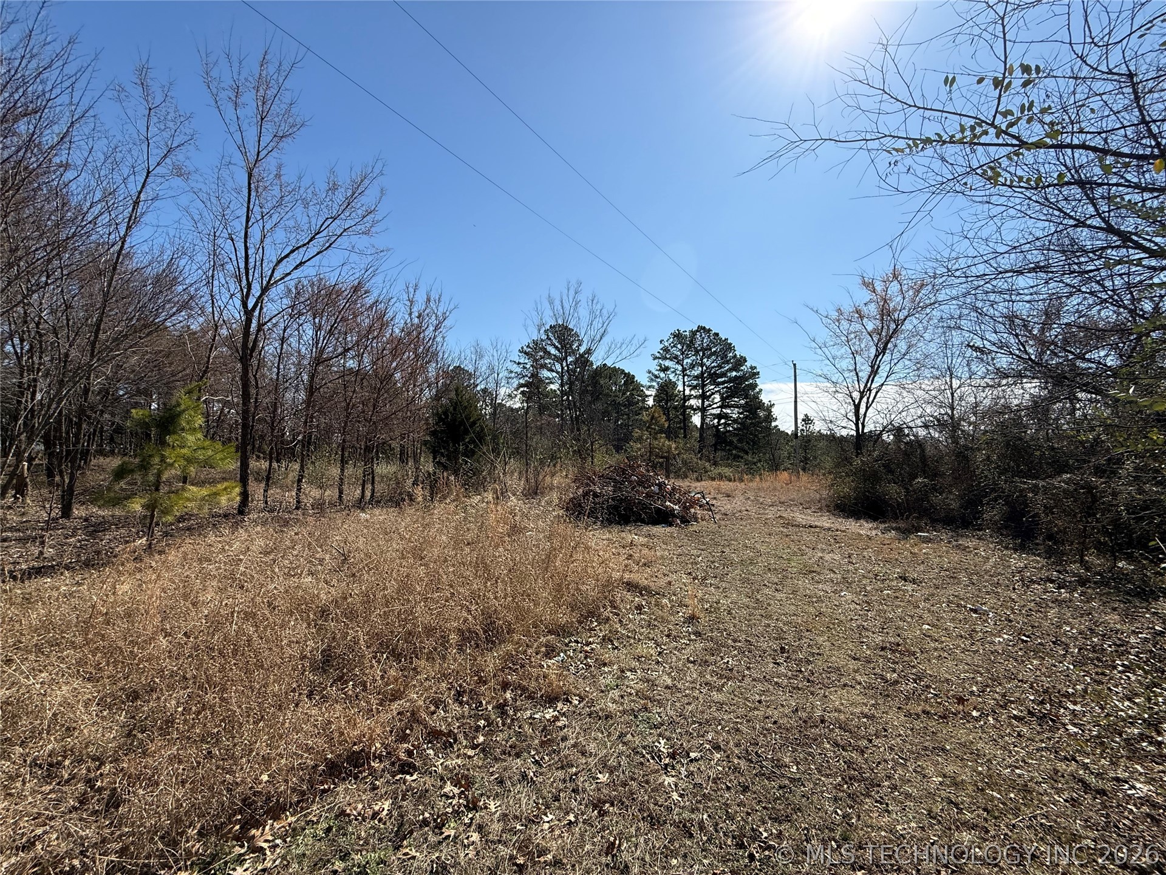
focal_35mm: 14
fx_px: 472
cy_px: 438
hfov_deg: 102.1
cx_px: 583
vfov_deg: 85.7
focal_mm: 2.22
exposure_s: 1/2237
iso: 50
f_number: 2.2
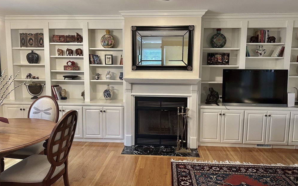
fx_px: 211
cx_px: 149
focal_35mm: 26
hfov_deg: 70.4
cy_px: 87
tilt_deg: -5.4
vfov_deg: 47.6
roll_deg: -1.2
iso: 200
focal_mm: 6.86
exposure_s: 1/60
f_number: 1.78
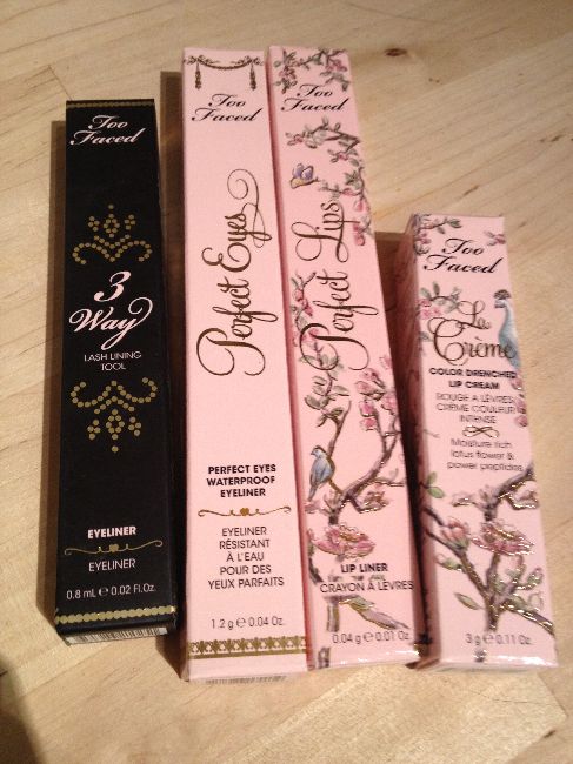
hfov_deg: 40.7
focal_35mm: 35
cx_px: 286
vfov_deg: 52.6
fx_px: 773
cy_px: 382
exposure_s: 1/20
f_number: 2.4
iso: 125
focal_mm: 4.28
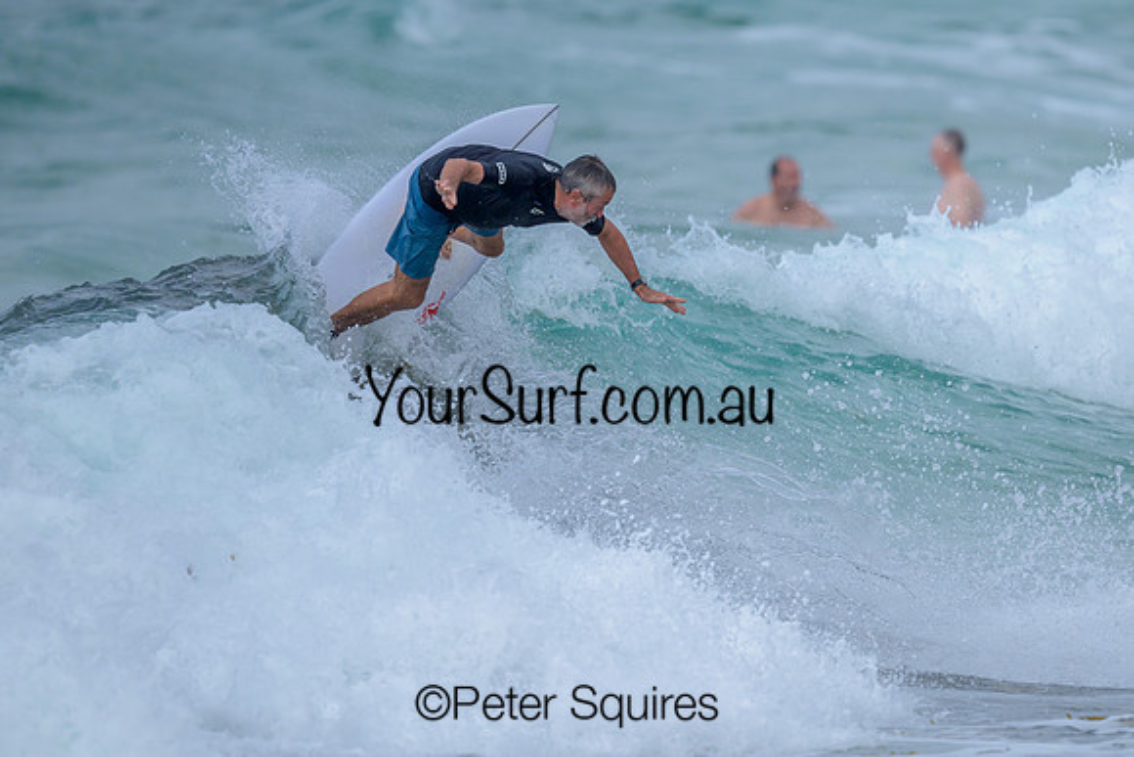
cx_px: 778
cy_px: 443
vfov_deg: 1.3
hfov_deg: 1.9
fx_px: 34570
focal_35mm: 1097
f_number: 6.3
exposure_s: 1/2000
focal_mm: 800
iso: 200
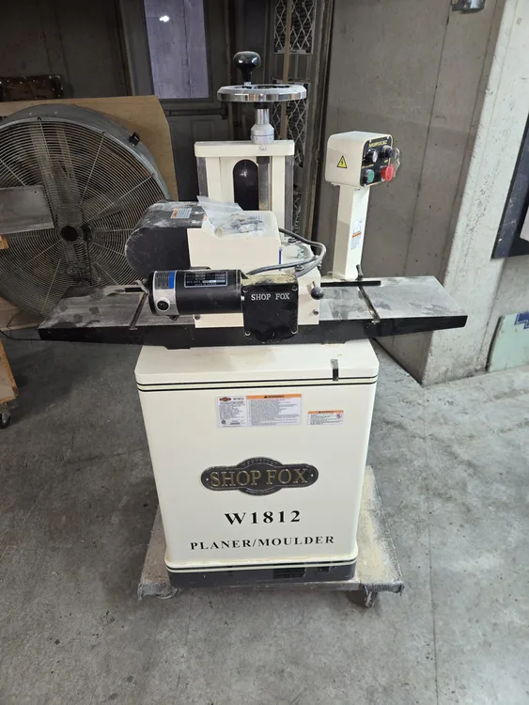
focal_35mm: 23
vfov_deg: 73.9
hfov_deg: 58.9
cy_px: 352
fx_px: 468
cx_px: 264
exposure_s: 1/40
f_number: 1.8
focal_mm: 5.4
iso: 100
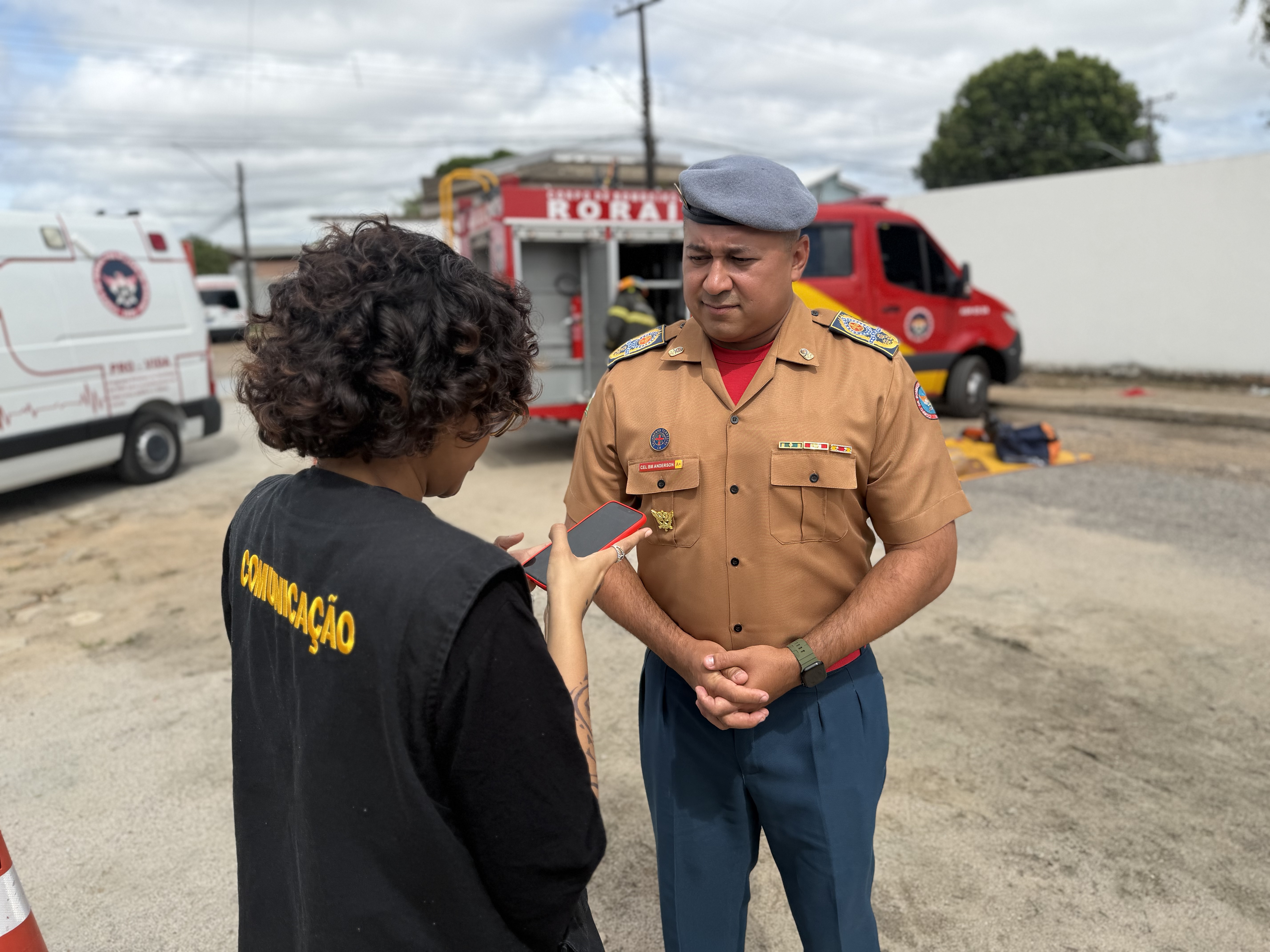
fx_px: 881
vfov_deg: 56.8
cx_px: 635
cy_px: 476
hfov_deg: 71.6
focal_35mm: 24
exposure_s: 1/4405
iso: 80
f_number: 1.78
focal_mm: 6.76
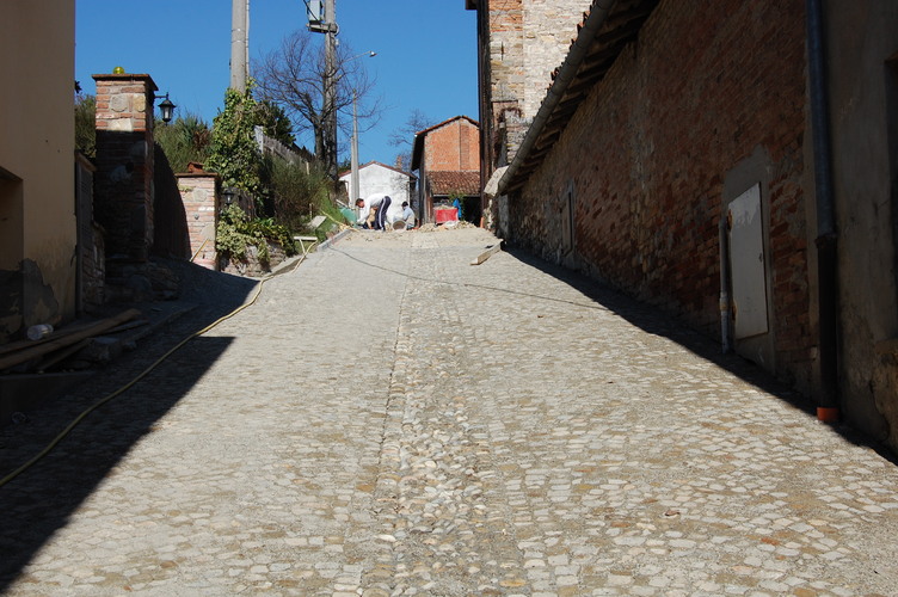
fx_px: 1196
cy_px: 298
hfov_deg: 41.1
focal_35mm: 48
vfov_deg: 28.0
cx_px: 449
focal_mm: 32
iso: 200
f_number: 10
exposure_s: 1/400
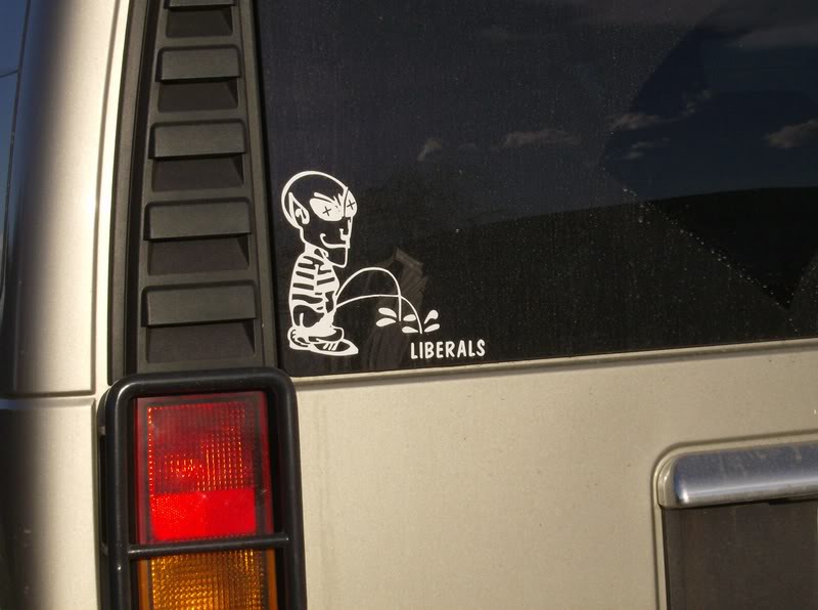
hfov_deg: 18.1
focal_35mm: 109
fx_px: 2570
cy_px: 305
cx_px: 409
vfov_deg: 13.5
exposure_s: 1/483
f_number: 7.8
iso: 100
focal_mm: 18
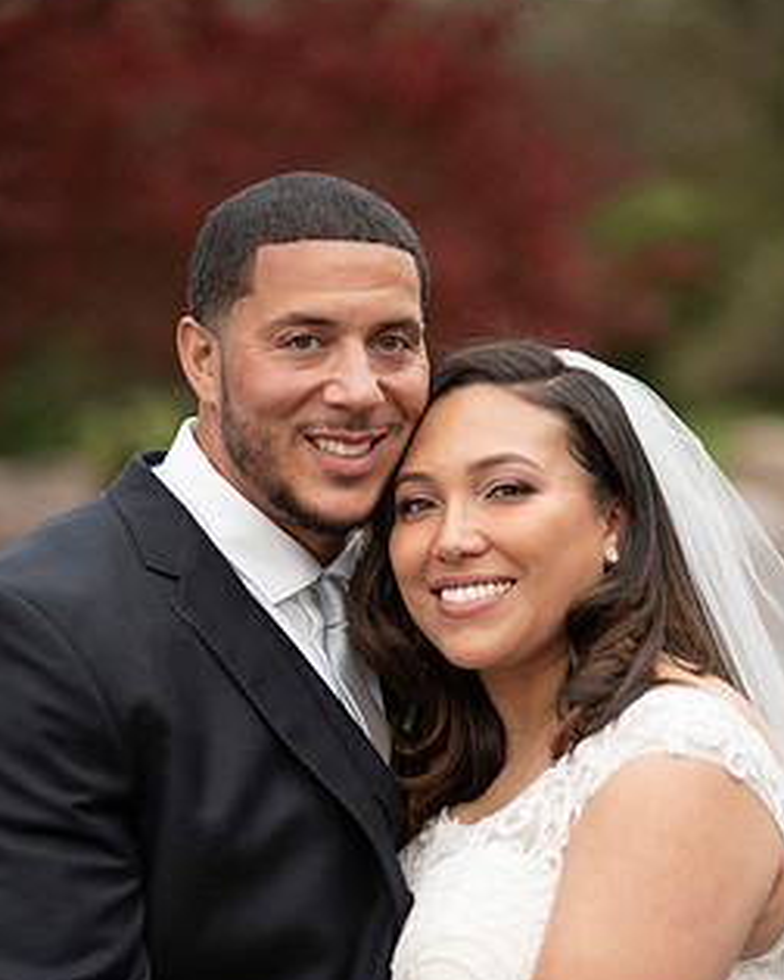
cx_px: 389
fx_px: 3306
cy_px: 678
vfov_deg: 16.8
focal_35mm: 114
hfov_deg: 13.5
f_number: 1.8
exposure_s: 1/160
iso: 640
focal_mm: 85
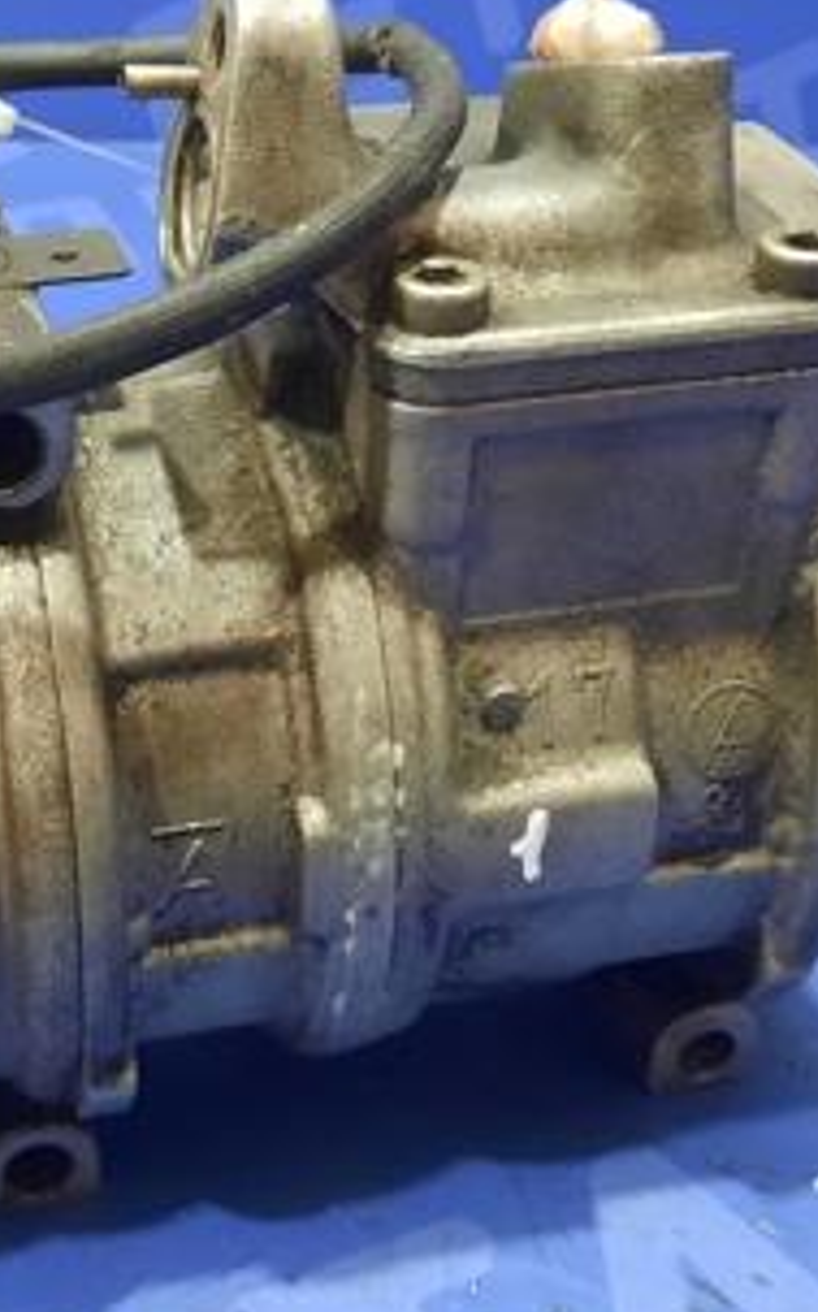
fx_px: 2000
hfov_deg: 22.9
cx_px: 221
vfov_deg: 36.3
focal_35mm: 56
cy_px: 680
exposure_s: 1/25
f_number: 2
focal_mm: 4.6
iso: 400
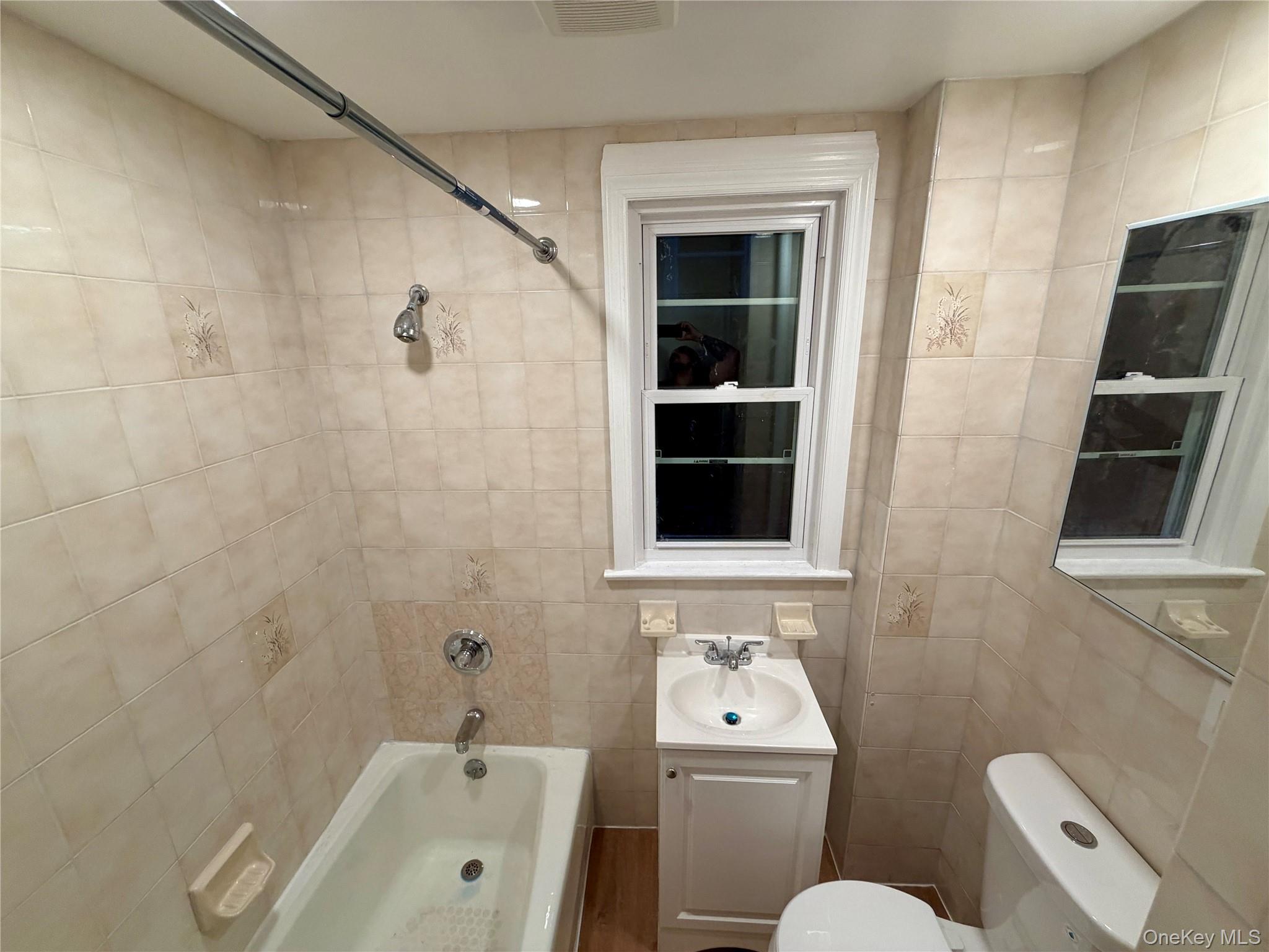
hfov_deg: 102.1
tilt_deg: -15.9
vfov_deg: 85.7
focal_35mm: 14
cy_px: 476
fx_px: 513
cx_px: 634
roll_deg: +1.1
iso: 250
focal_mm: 2.22
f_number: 2.2
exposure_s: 1/120
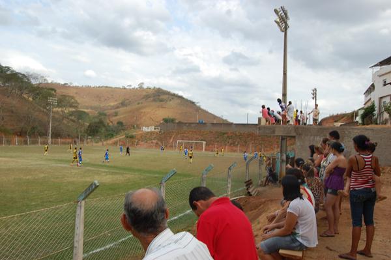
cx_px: 196
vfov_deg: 47.9
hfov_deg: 67.4
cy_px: 130
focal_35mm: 27
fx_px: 293
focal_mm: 18
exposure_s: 1/200
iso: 200
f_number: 7.1
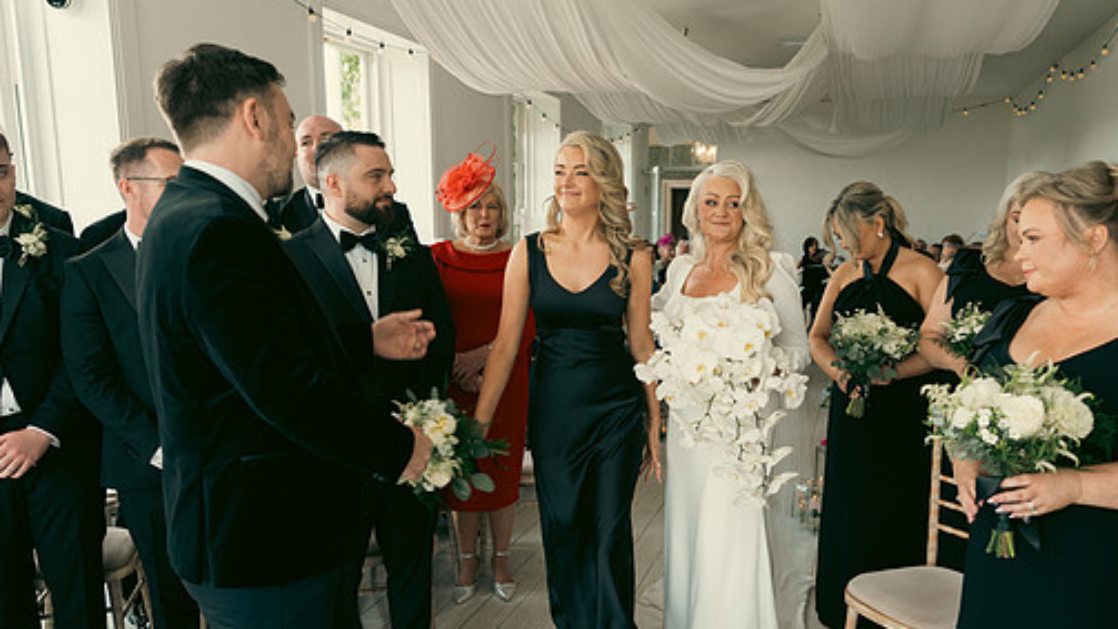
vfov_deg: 40.0
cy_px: 372
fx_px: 860
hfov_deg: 66.0
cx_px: 598
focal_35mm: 29
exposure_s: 1/160
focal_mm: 24
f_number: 3.5
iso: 500
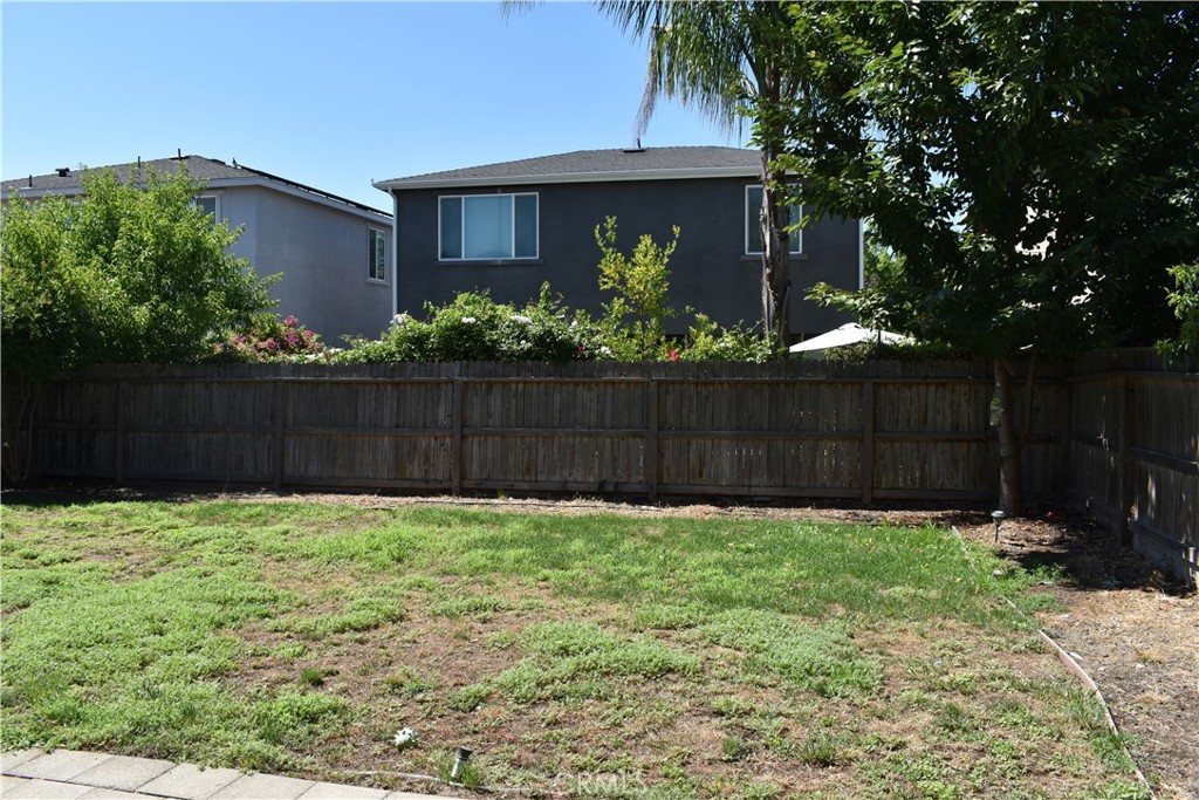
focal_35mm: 30
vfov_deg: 43.6
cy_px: 400
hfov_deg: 61.9
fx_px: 999
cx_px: 600
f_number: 8
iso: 140
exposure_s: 1/250
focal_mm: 20
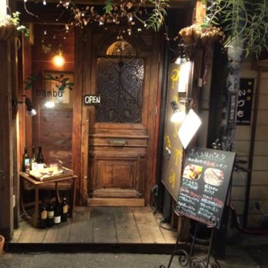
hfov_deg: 45.9
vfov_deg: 46.0
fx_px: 315
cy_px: 135
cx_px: 112
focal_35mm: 36
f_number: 2.2
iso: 320
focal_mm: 4.12
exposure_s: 1/30
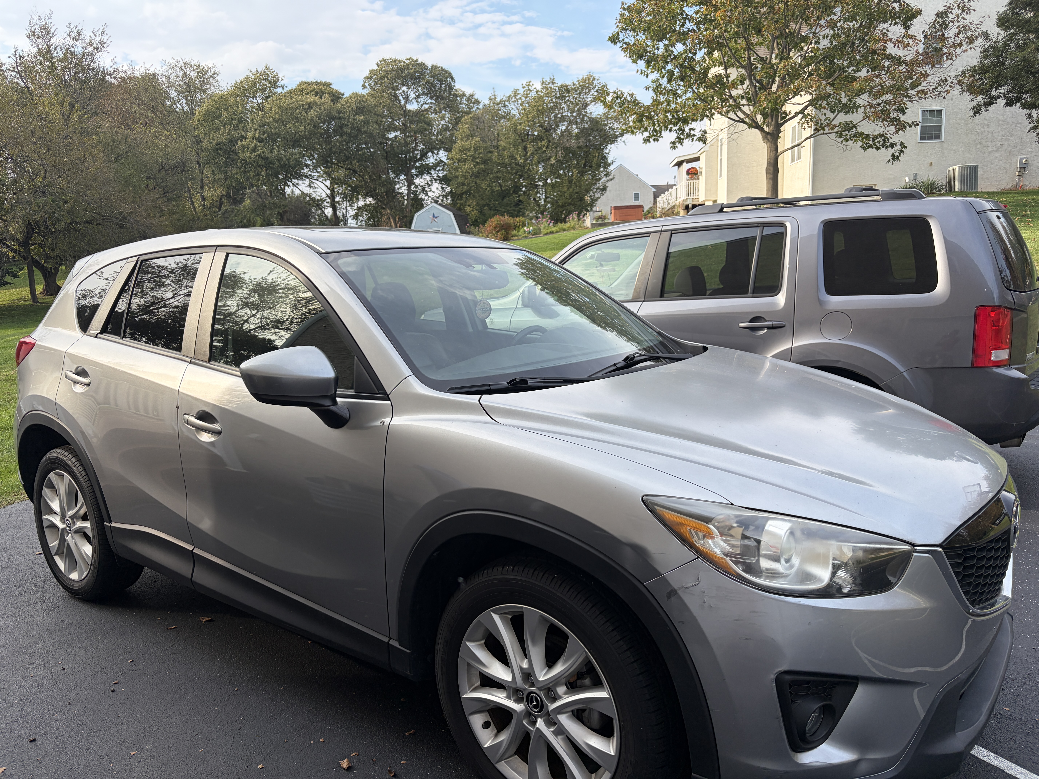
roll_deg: +3.2
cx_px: 520
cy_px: 390
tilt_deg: -8.7
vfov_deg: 53.1
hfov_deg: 67.3
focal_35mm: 26
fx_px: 780
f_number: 1.6
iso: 50
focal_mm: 5.96
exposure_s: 1/1081
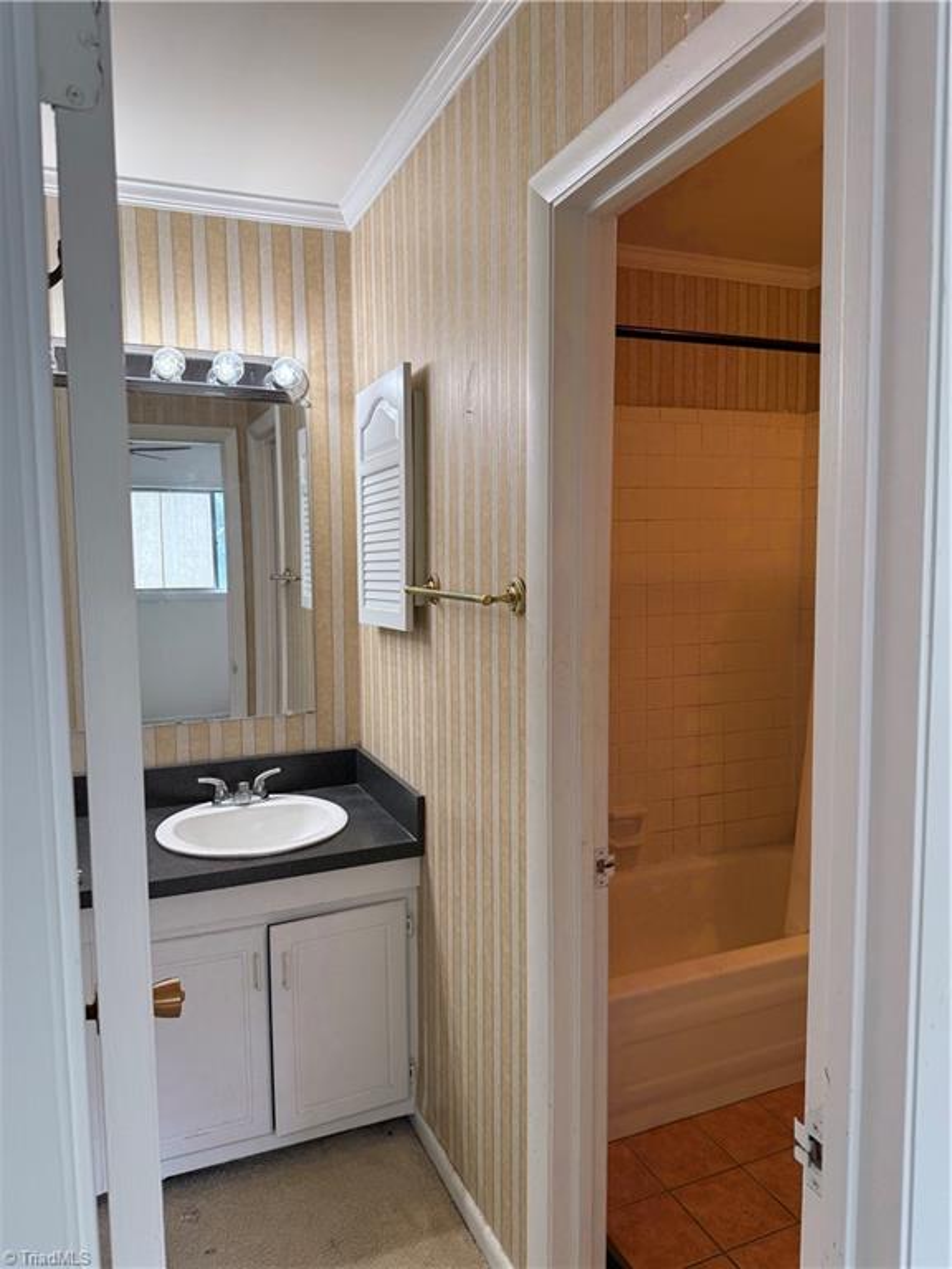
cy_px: 634
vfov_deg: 71.6
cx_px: 476
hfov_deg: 56.8
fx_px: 880
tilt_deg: -4.5
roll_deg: +0.8
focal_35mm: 24
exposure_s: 1/120
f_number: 1.78
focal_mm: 6.76
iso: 125
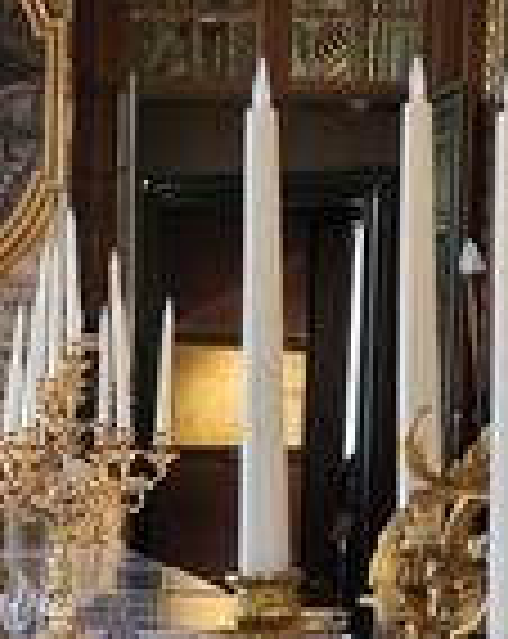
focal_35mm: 124
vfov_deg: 15.1
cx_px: -103
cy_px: 724
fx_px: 2338
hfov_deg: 12.1
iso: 1000
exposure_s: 1/33.3
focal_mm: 6.14
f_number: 1.65
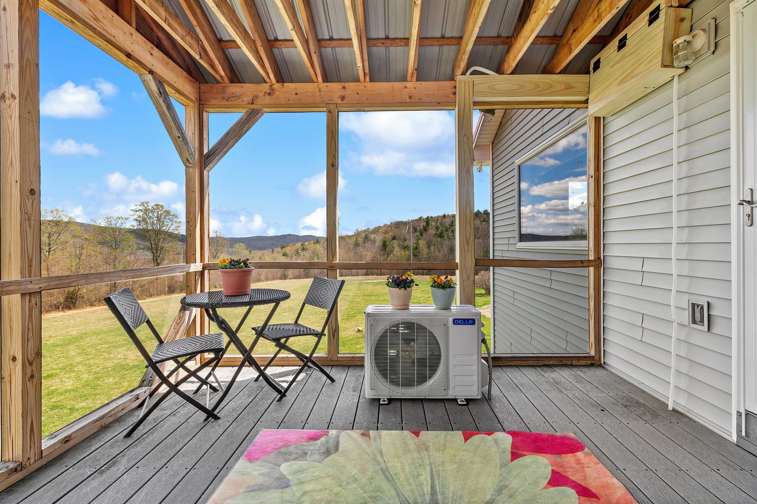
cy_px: 252
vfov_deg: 77.3
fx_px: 315
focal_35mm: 15
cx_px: 378
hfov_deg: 100.4
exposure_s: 1/40
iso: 160
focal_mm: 10
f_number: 9
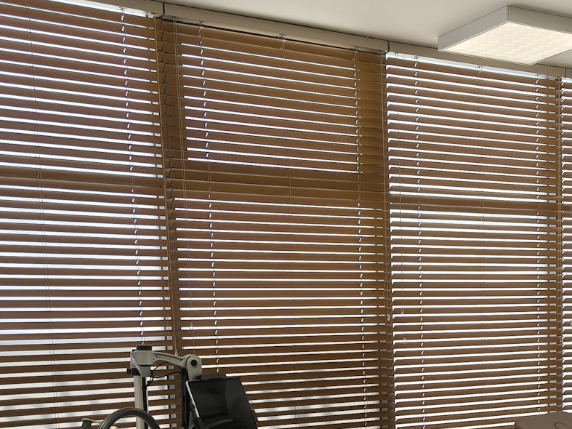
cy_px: 457
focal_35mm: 61
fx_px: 1008
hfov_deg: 31.0
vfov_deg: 22.8
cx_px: 448
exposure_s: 1/100
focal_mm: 5.56
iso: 138
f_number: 1.8
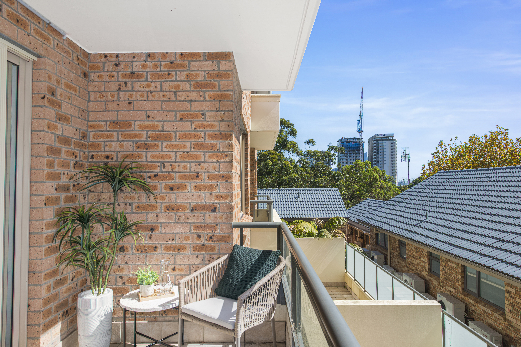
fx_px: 347
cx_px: 260
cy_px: 174
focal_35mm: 24
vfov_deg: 53.1
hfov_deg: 73.7
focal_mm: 24
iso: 100
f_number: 8
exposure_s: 1/60
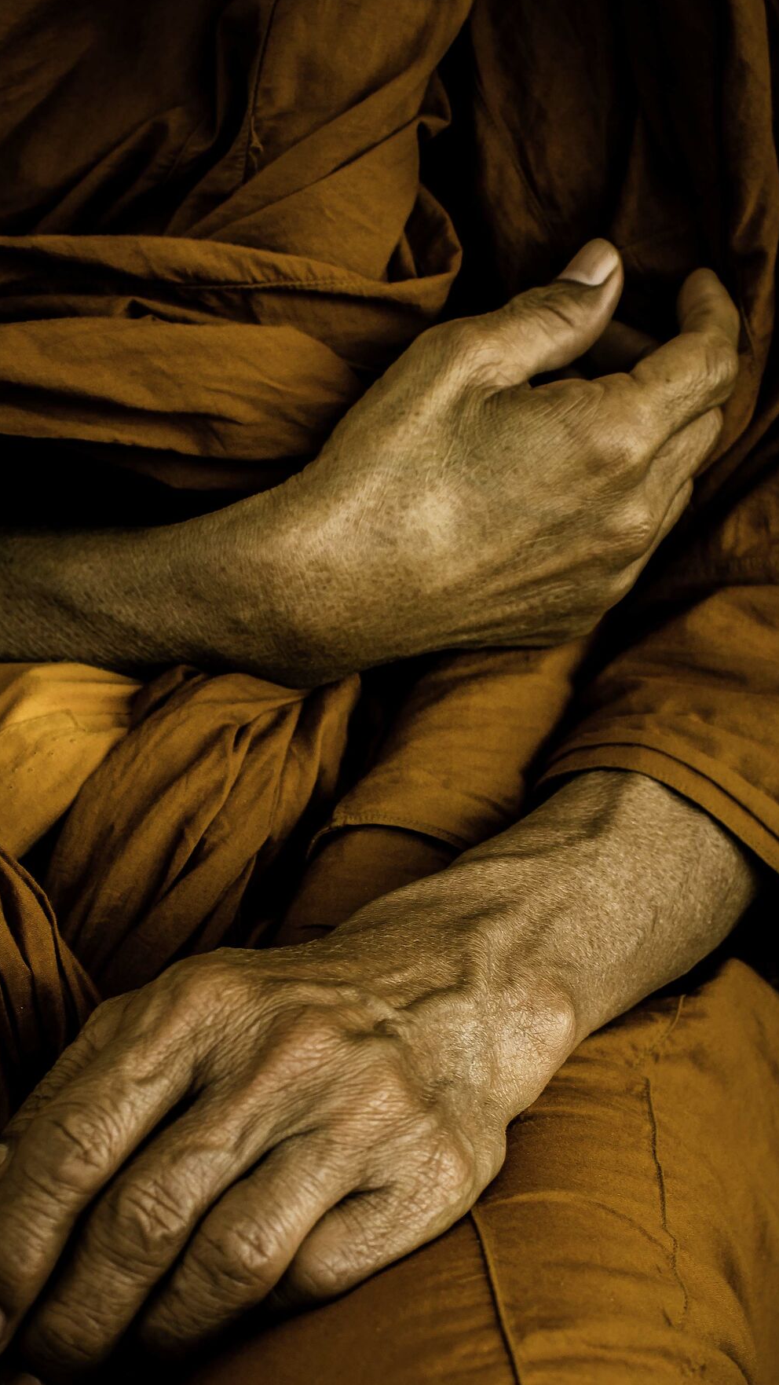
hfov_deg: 16.2
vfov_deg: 28.2
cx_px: 320
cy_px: 862
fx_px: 2743
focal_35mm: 75
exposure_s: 1/200
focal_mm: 35
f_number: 5.6
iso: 500
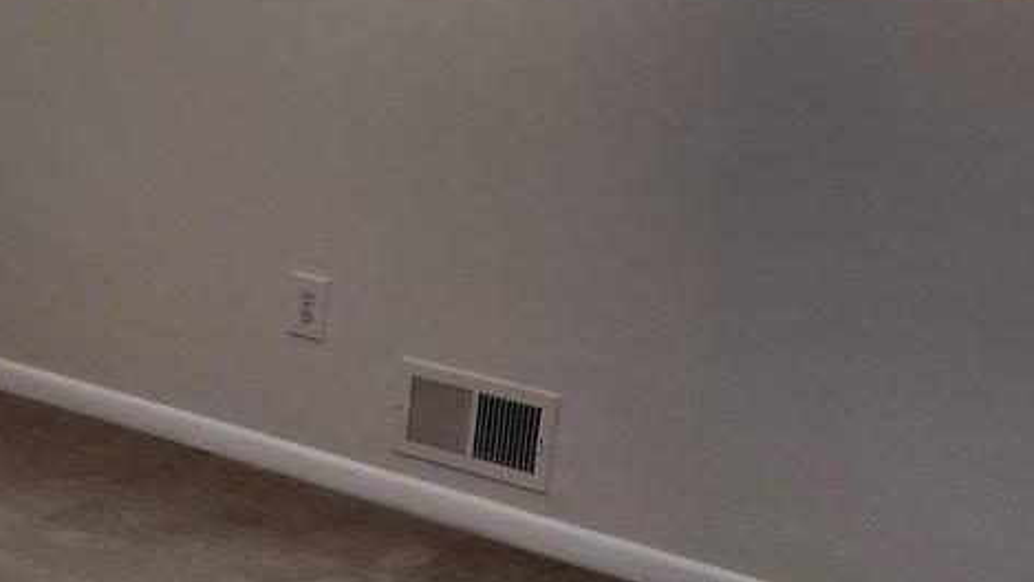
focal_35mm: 82
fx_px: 2249
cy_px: 284
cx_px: -55
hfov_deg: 24.4
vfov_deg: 14.7
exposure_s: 1/120
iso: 200
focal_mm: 5.4
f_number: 1.8
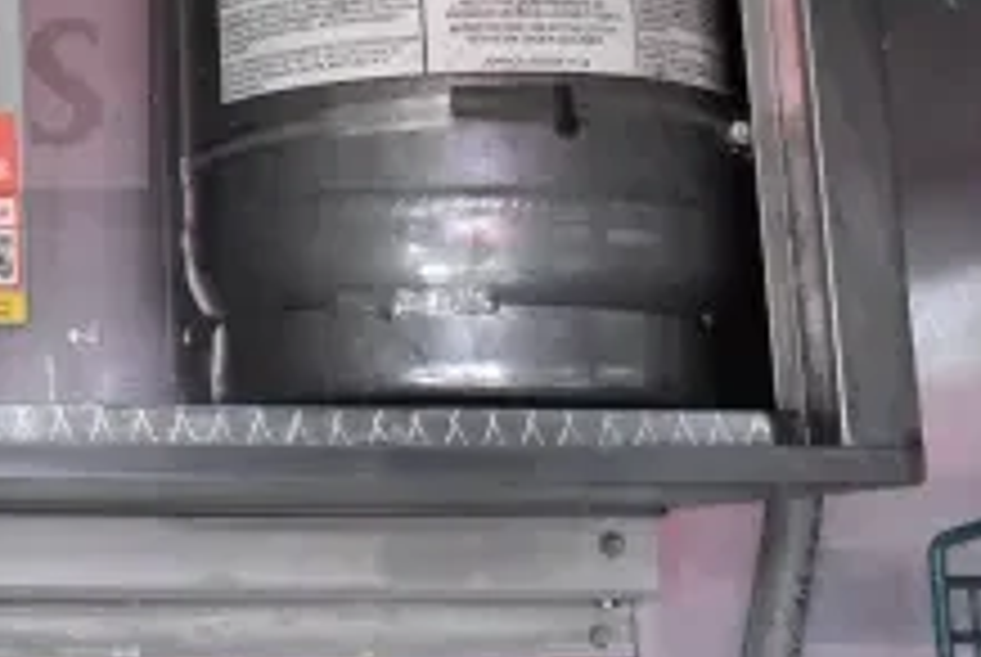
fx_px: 2630
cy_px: -169
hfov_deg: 19.2
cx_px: -360
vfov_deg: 13.8
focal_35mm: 96
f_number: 8
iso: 6400
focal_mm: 23
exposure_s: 1/250
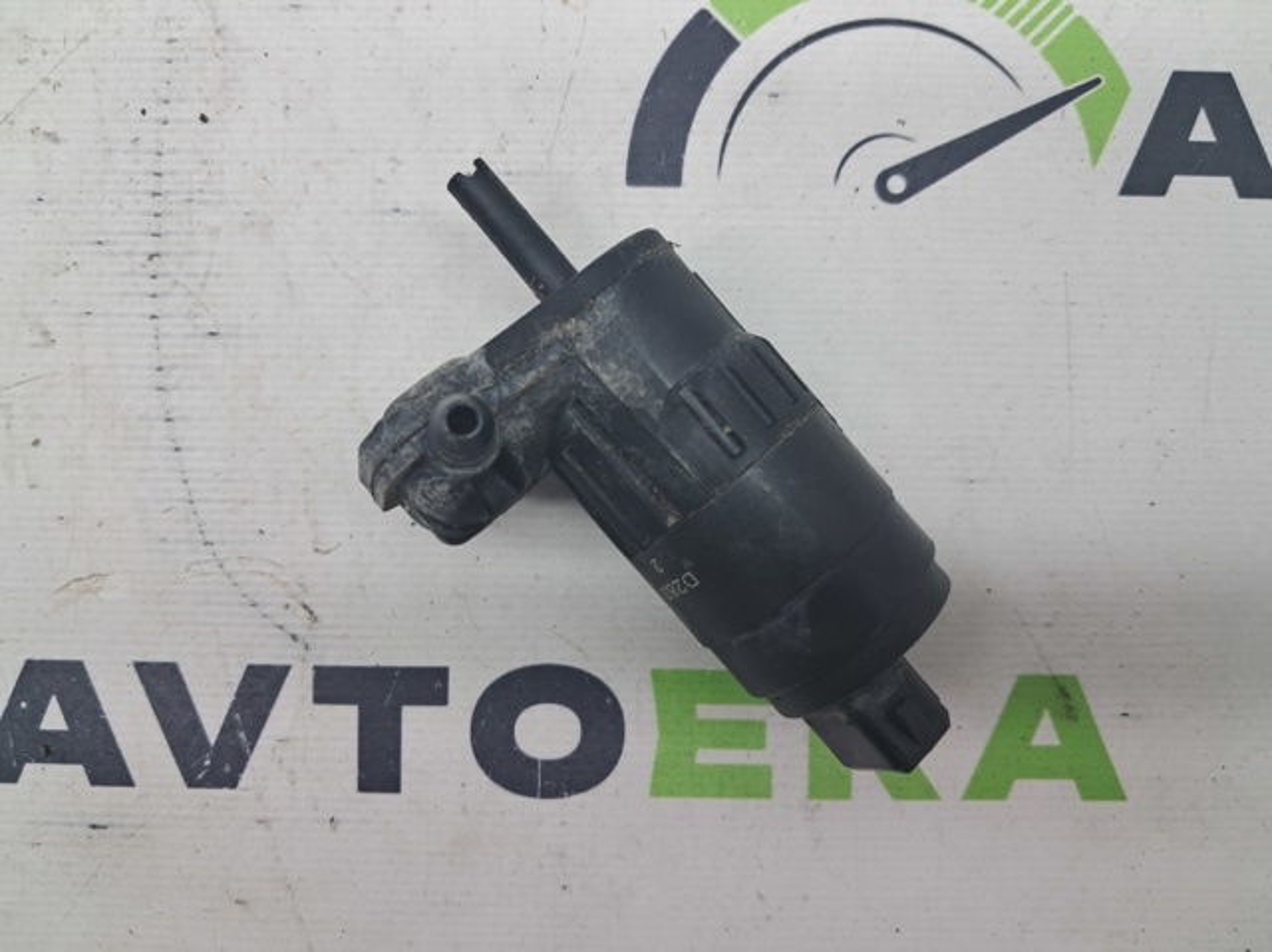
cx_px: 636
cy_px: 476
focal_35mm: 27
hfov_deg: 65.4
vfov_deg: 51.3
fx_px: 991
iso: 50
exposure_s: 1/60
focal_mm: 4
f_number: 1.8
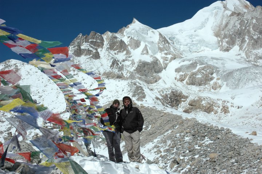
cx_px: 131
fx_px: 317
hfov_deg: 45.0
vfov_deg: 30.8
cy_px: 87
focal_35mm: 44
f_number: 13
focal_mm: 29
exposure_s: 1/640
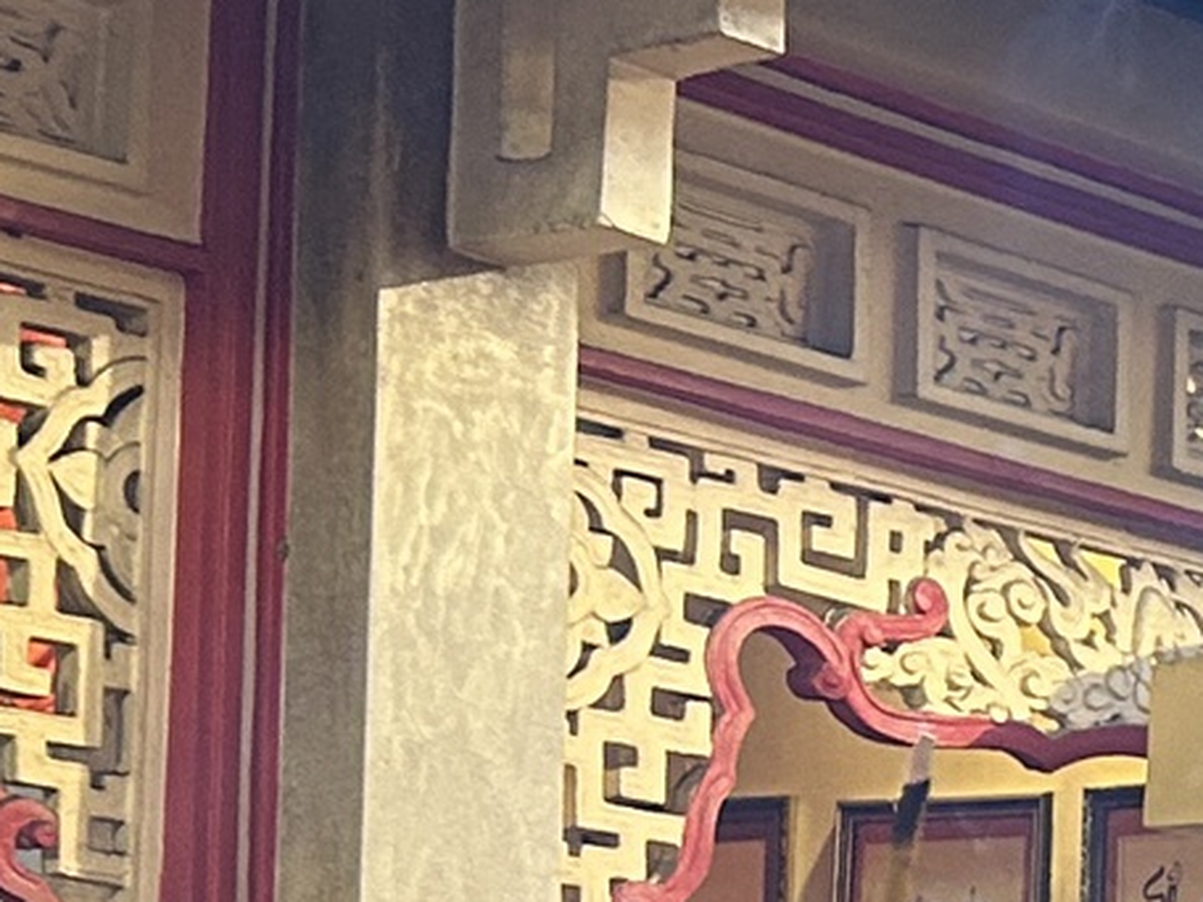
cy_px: 1458
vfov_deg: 9.8
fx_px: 5074
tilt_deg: +1.2
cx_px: 3285
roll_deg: -1.2
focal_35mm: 146
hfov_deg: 10.6
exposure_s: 1/50
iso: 200
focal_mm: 5.7
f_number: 1.5
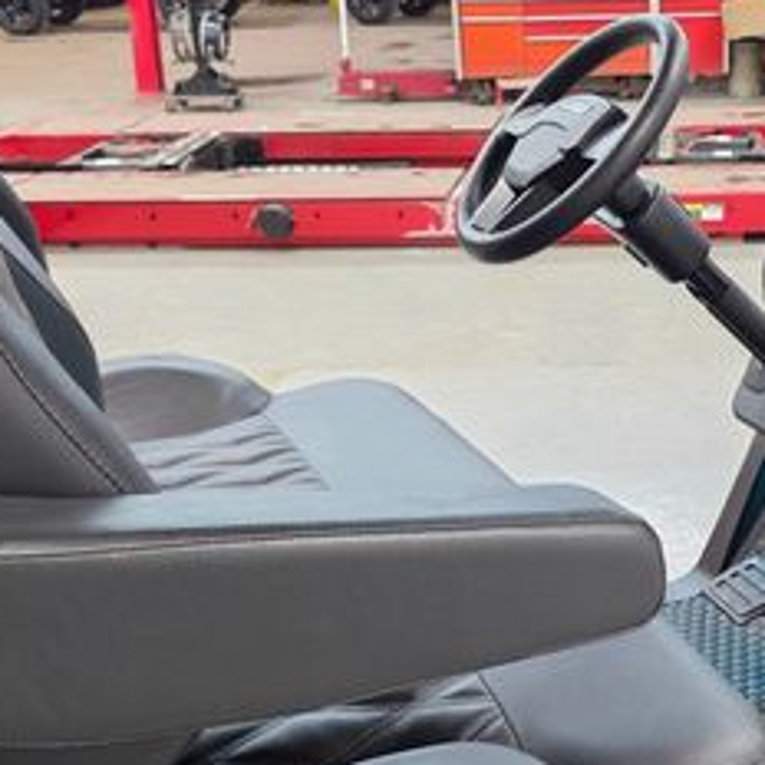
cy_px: 570
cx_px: 663
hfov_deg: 29.5
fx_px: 1400
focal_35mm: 56
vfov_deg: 30.1
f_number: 1.7
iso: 320
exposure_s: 1/120
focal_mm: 6.3
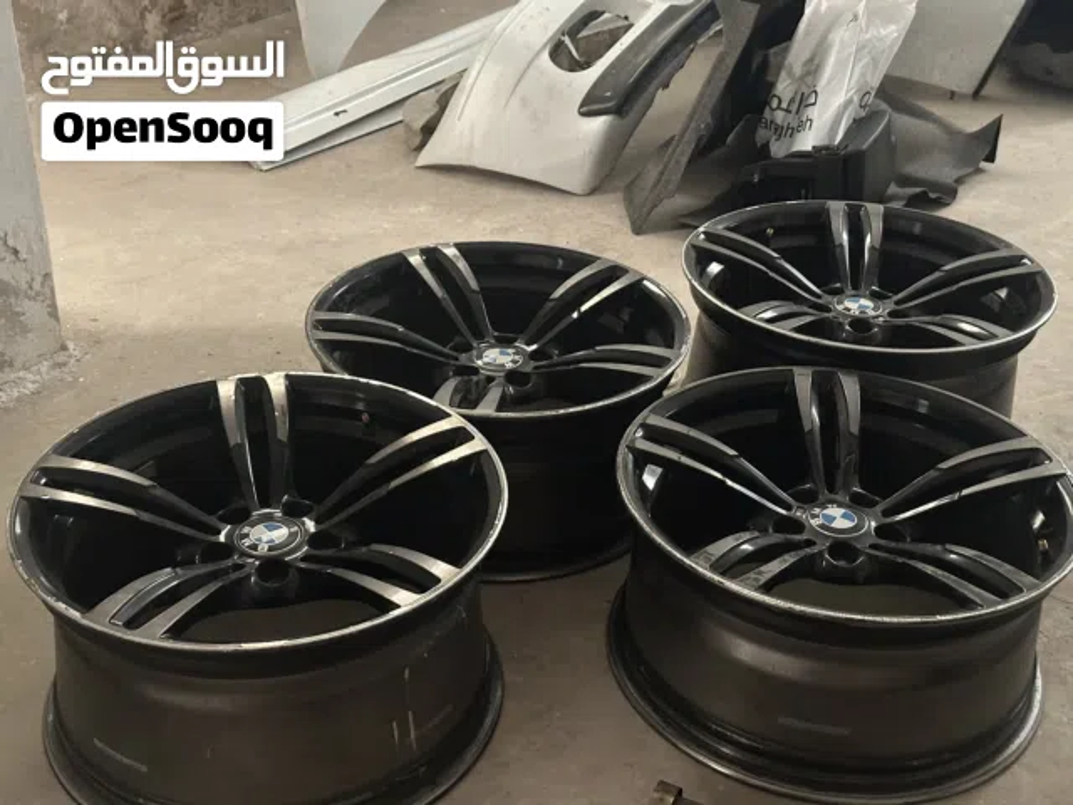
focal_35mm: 48
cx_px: 536
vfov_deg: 30.3
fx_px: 1488
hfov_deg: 39.7
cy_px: 402
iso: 640
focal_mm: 6.86
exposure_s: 1/26
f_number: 1.78
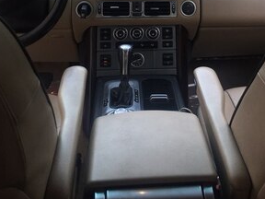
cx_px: 158
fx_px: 383
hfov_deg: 38.0
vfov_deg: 26.7
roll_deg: +3.7
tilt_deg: -14.6
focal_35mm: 50
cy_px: -21
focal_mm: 4.15
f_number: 2.2
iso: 32
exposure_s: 1/391
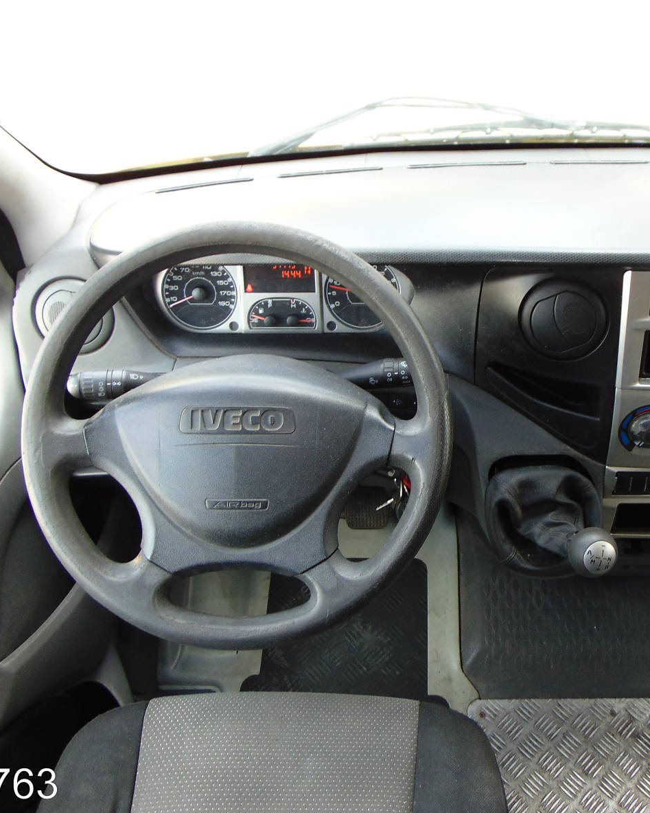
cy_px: 405
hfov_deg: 43.8
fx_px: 793
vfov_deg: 54.2
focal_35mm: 33
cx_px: 441
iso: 80
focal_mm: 4.5
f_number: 3
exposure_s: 1/30
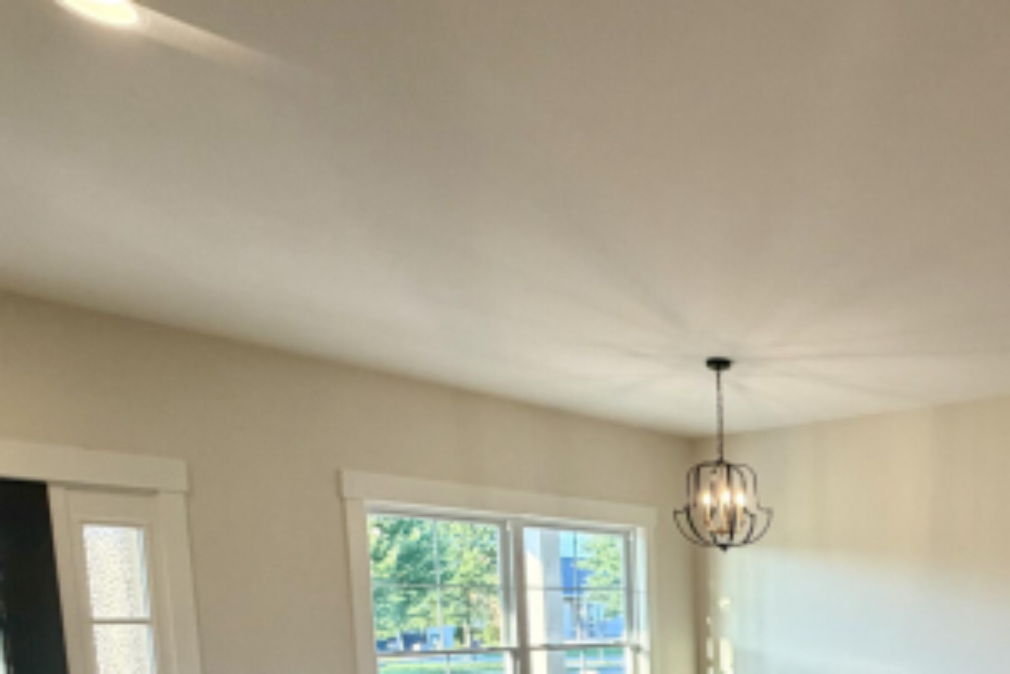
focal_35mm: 32
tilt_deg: -5.8
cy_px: 714
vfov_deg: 35.9
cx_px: 912
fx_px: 898
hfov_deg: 51.7
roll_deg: +0.6
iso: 250
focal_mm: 2.22
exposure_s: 1/120
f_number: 2.2
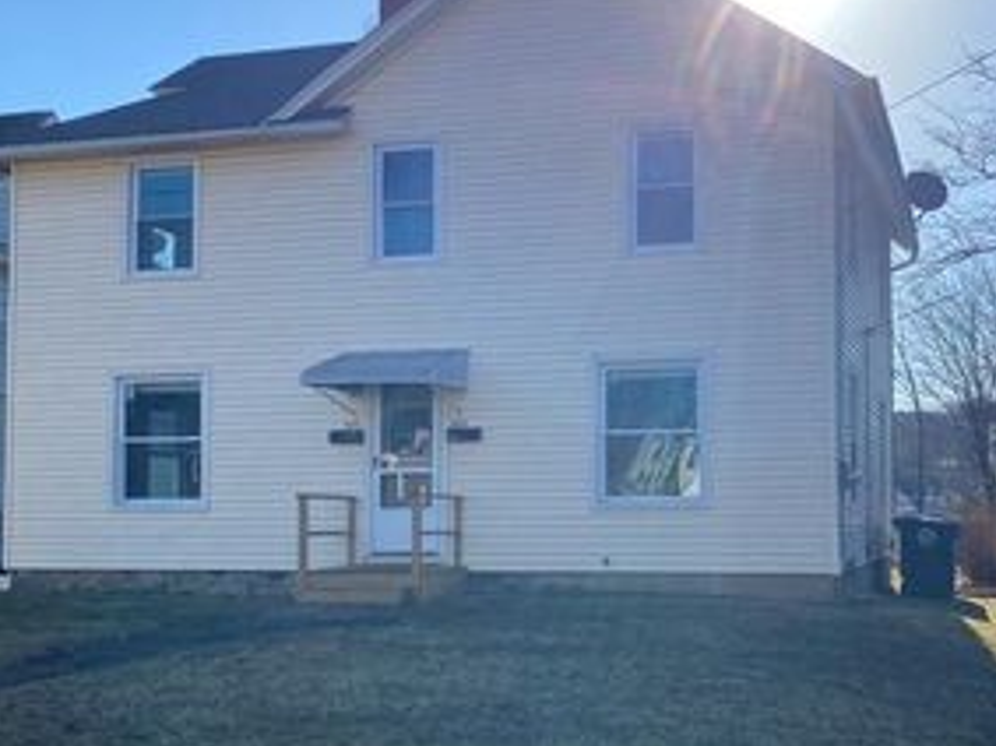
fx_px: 1323
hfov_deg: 40.9
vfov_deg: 31.4
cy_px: 466
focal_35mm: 46
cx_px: 644
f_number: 1.8
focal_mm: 4.25
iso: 32
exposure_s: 1/2513
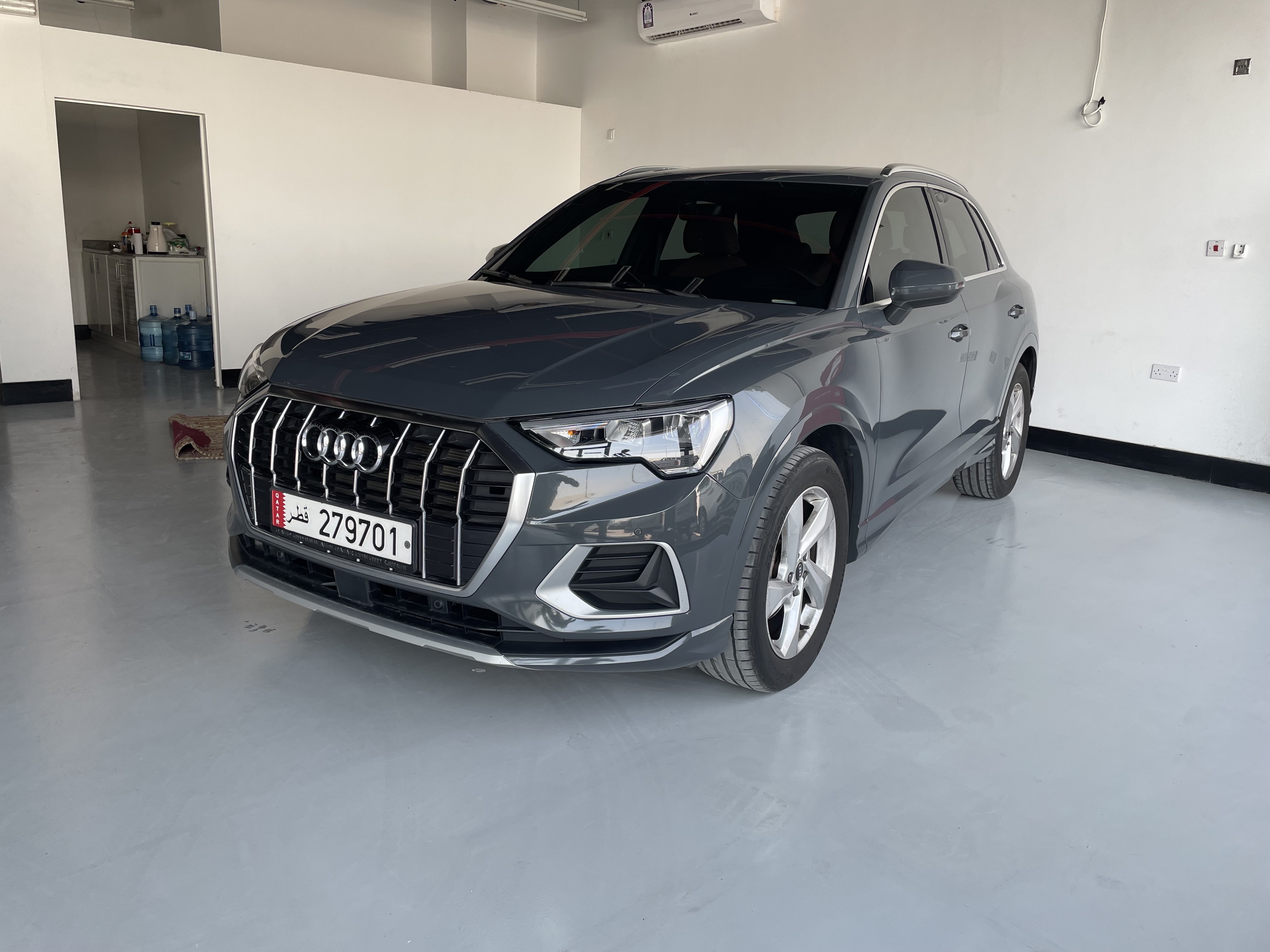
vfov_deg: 53.1
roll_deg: -2.2
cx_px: 635
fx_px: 954
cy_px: 476
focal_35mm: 26
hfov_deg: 67.3
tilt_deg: -13.6
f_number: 1.6
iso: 32
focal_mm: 4.2
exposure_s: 1/201
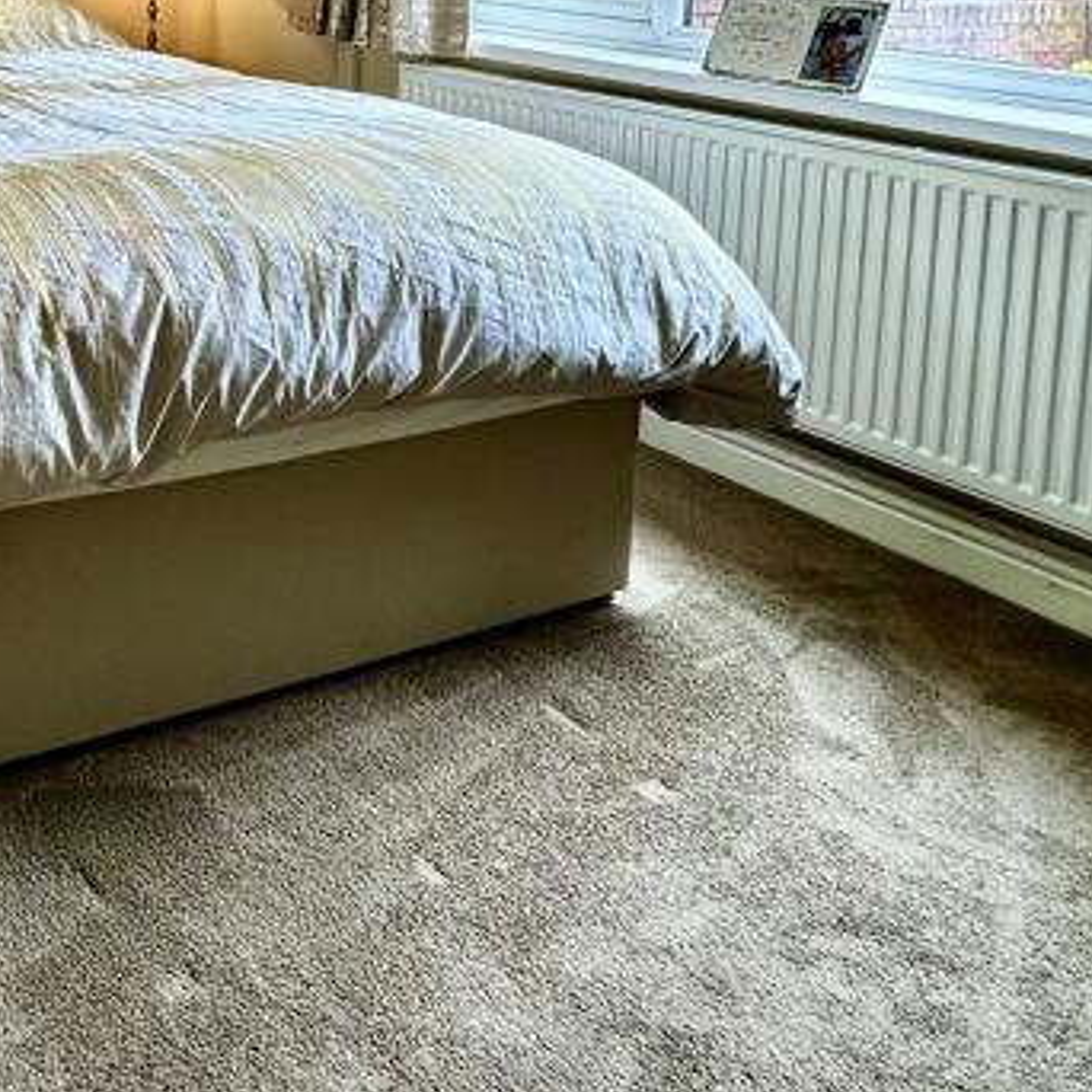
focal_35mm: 37
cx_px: -105
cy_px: -16
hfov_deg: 37.6
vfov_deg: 39.3
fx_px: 1321
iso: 50
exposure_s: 1/100
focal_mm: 2.22
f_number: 2.2
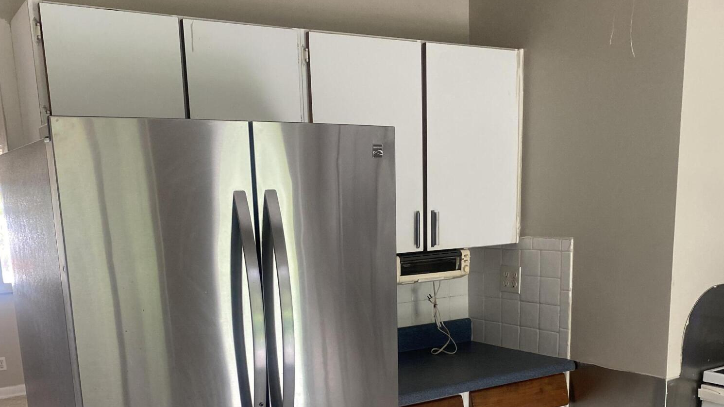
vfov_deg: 29.9
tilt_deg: -11.4
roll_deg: +2.7
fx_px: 730
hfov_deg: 52.8
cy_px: 364
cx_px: 361
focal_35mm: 38
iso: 250
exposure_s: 1/60
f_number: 1.8
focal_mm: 4.25
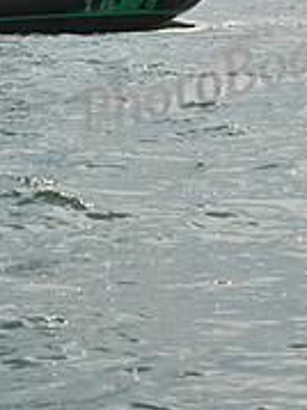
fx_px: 3327
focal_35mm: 281
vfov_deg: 6.9
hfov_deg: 5.3
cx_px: -40
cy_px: -243
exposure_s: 1/1600
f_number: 8
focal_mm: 90
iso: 320
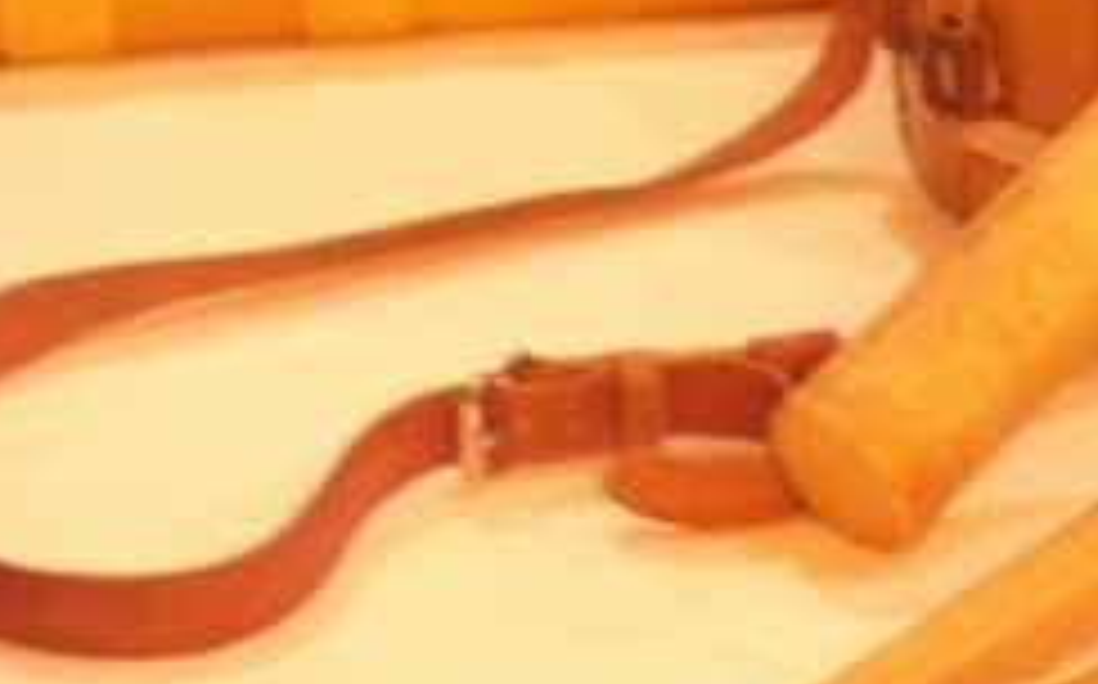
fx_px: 4783
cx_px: 1683
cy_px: 1076
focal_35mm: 160
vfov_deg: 8.0
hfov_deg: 12.4
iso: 200
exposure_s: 1/8
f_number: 2.8
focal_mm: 12.04
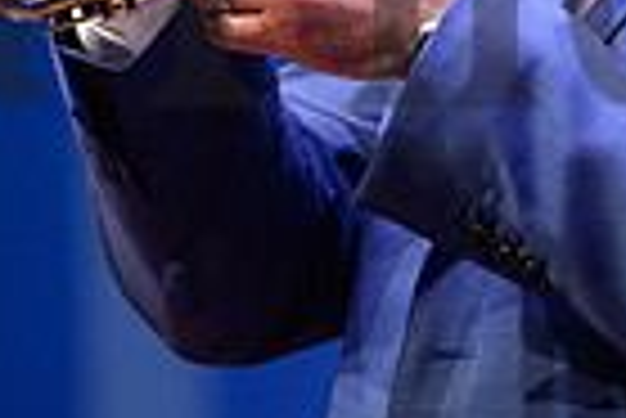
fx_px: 21793
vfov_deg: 1.1
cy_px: -128
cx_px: -14
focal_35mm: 1252
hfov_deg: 1.6
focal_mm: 200
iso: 1600
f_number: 3.5
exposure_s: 1/400
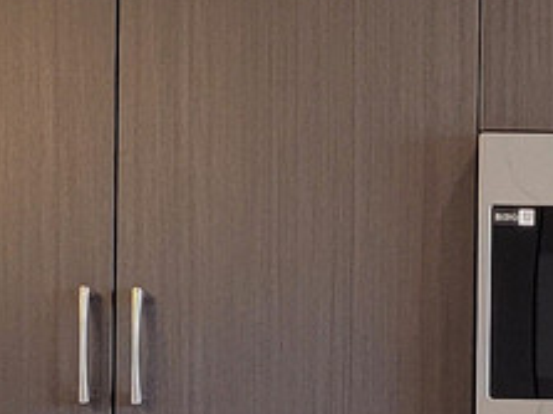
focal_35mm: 179
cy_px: 540
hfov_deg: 10.8
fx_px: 2858
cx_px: 746
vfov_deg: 8.2
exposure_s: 1/120
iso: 160
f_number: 1.8
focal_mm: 5.4
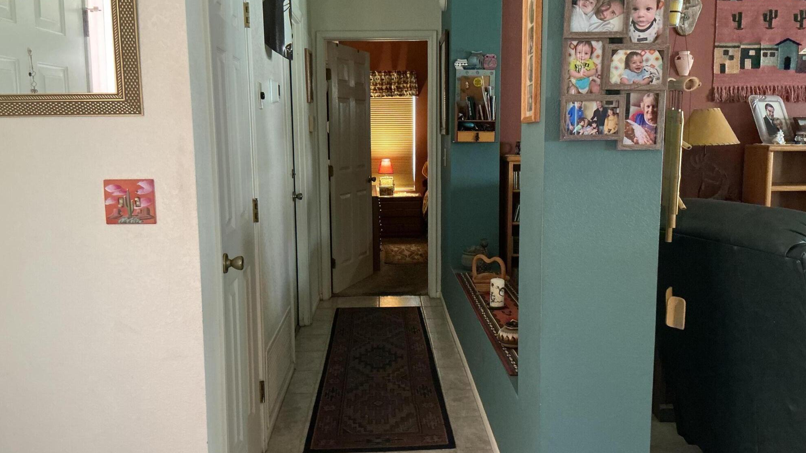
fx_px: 684
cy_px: 225
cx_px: 401
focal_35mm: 32
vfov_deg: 36.7
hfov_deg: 61.0
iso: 320
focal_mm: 3
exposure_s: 1/40
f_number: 1.8
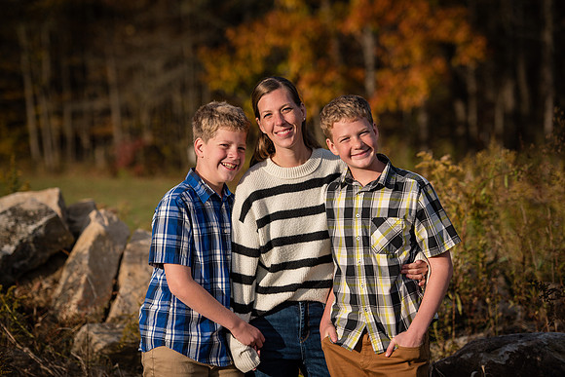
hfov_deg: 17.6
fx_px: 1821
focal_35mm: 116
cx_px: 282
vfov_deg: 11.8
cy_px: 188
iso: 220
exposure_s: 1/2500
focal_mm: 116
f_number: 3.5
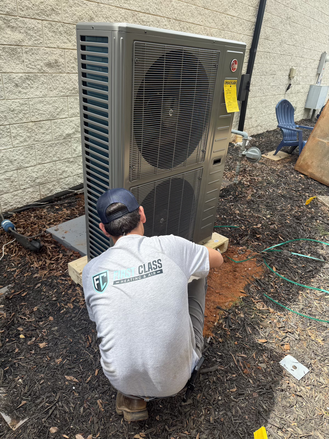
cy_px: 220
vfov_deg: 71.6
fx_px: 304
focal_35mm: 24
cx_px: 164
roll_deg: -4.4
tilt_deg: -27.3
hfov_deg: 56.8
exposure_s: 1/1770
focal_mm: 6.76
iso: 100
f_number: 1.78
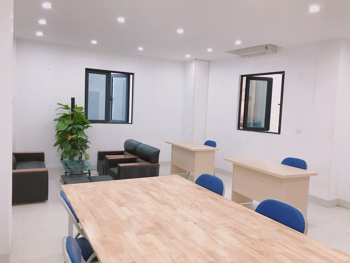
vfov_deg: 49.7
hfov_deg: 63.4
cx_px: 175
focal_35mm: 28
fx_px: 283
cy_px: 132
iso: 25
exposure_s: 1/33
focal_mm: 3.99
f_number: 1.8
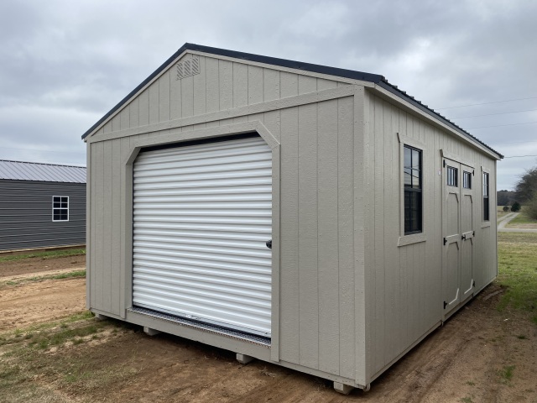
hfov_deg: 67.3
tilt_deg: +2.9
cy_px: 202
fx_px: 403
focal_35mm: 26
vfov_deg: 53.1
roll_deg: +0.5
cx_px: 268
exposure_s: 1/1996
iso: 32
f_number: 1.8
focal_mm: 4.25
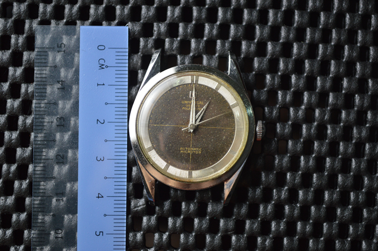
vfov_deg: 16.5
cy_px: 126
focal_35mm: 82
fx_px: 865
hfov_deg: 24.7
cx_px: 189
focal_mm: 55
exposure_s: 1/30
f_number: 5.6
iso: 400
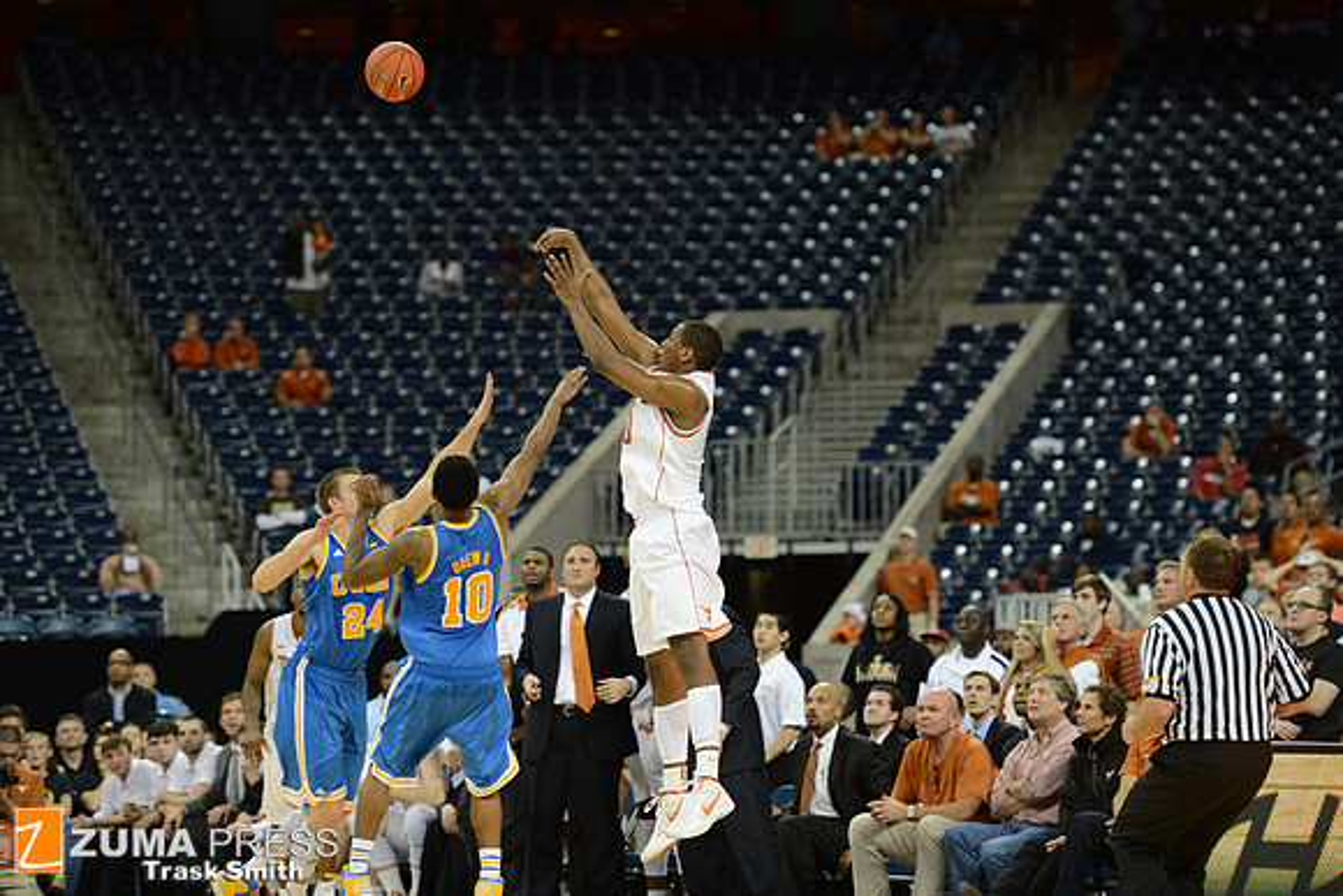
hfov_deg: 13.2
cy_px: 448
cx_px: 672
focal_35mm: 155
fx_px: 5783
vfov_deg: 8.9
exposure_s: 1/1000
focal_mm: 155
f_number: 2.8
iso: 2500
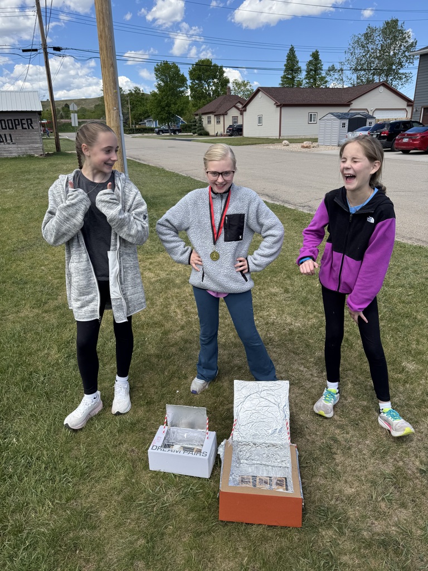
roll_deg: +2.5
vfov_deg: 71.6
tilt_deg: -19.3
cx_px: 214
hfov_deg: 56.8
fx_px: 396
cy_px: 286
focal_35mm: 24
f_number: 1.78
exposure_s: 1/1980
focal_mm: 6.76
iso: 80
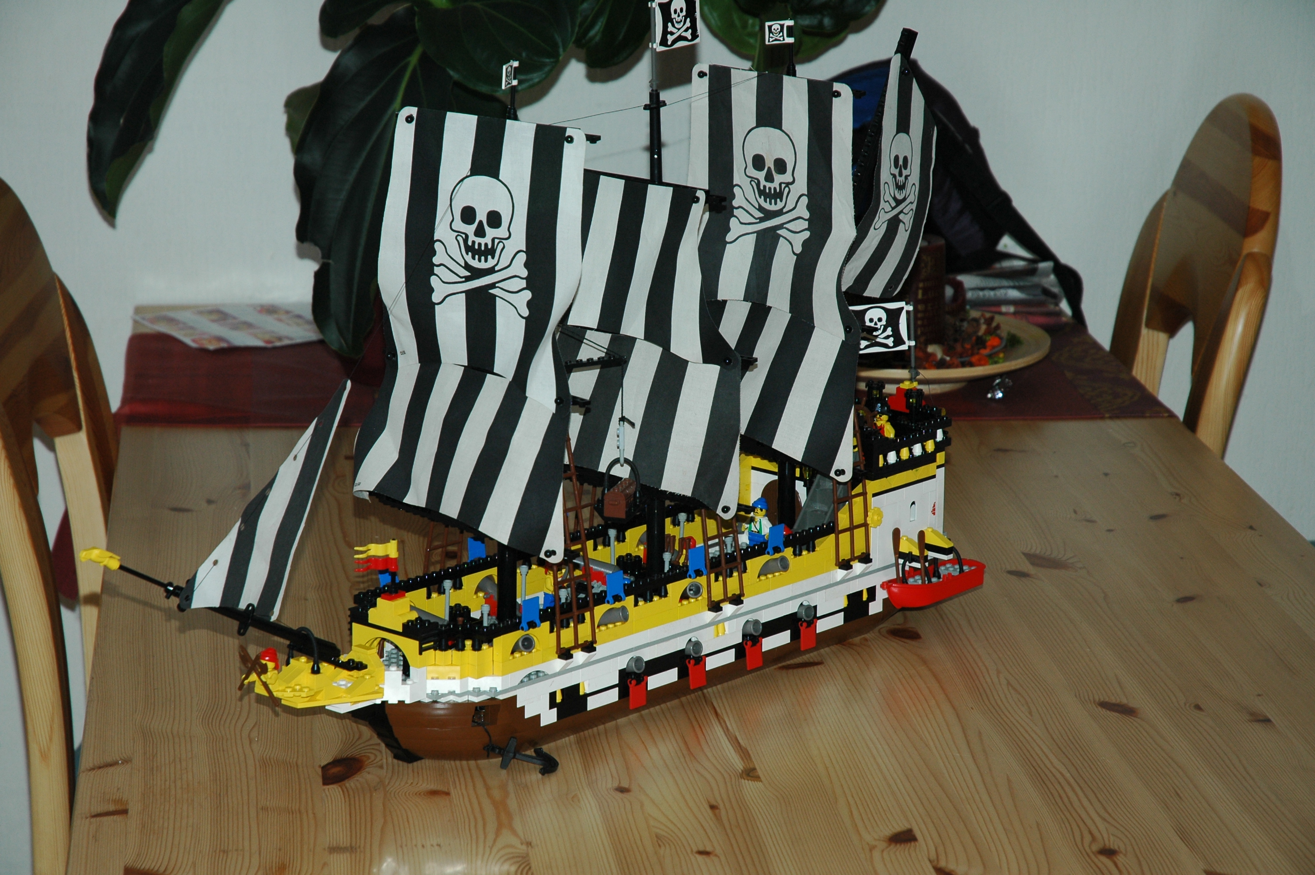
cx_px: 658
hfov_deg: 19.5
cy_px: 438
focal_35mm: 105
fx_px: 3832
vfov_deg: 13.0
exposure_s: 1/125
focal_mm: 70
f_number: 7.1
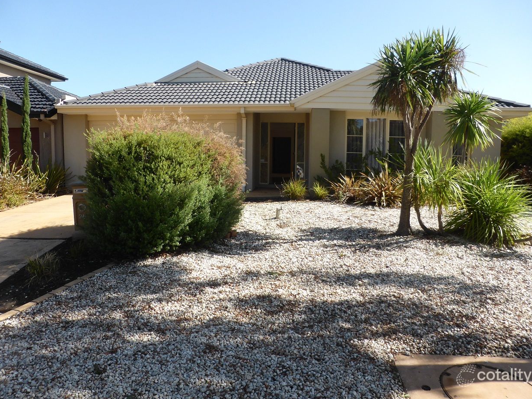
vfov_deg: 53.0
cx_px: 274
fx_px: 400
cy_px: 192
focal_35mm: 26
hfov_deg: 67.3
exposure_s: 1/640
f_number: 3.3
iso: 100
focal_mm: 4.3
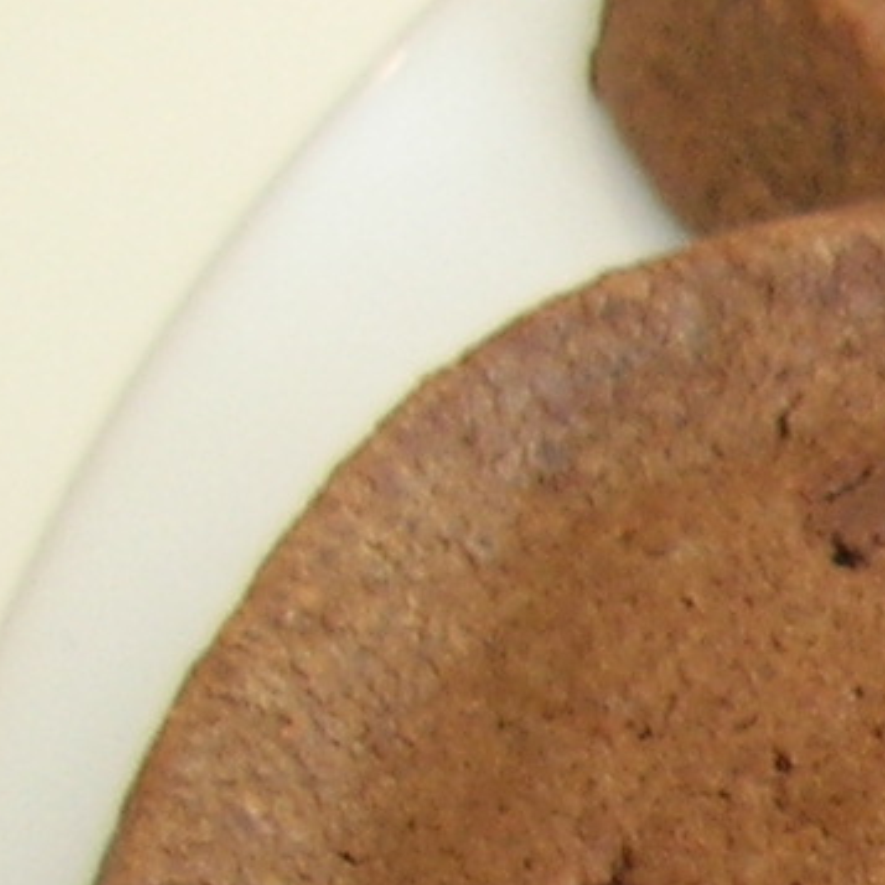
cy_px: 1297
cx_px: 2886
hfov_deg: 7.0
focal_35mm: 218
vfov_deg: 7.9
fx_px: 6306
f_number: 2.9
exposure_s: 1/9.1
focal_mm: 5.7
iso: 50
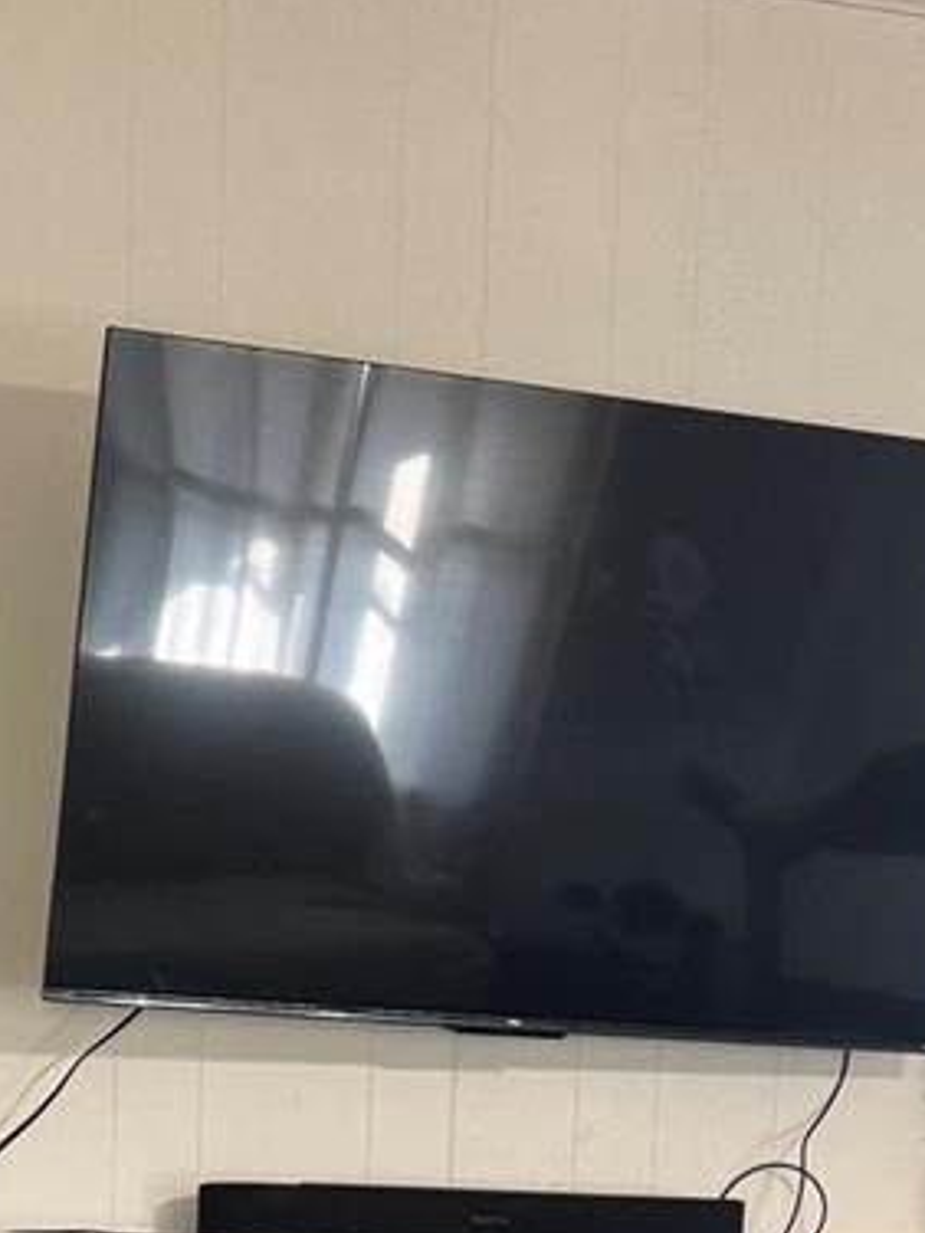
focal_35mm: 98
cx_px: 121
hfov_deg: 15.0
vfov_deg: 17.6
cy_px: 1954
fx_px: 3492
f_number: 1.78
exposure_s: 1/60
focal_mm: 6.76
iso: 200
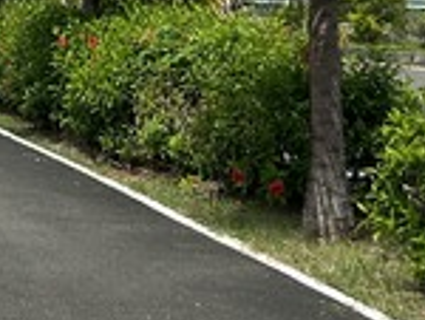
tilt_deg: +3.0
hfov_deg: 14.1
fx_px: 1660
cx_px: -108
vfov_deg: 10.7
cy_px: -143
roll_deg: -4.4
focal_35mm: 135
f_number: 1.5
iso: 50
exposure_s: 1/6579
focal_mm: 5.7
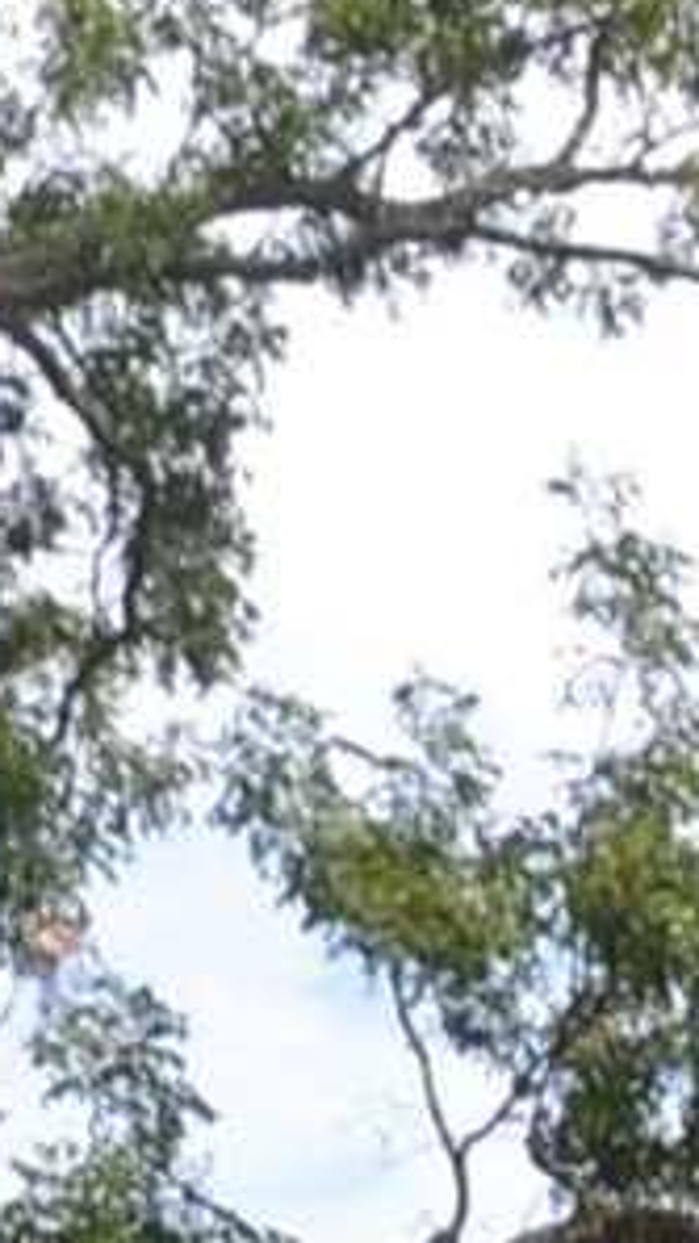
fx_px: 9624
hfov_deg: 3.8
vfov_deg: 6.6
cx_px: 3428
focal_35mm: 292
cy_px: 3959
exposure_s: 1/250
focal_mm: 18
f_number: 5.6
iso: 100
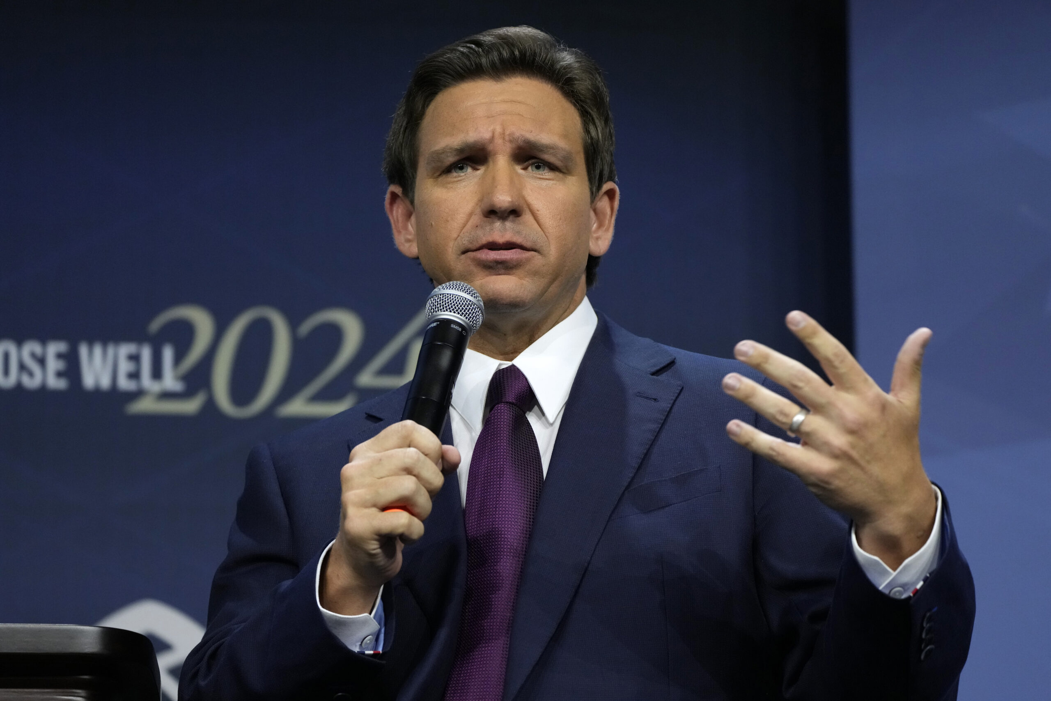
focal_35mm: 235
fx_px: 6861
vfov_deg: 5.8
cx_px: 526
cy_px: 350
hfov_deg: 8.8
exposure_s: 1/400
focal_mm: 235
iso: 4000
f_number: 5.6
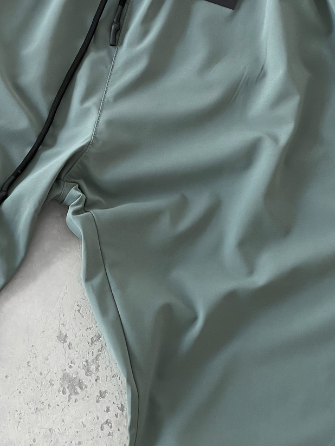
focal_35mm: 101
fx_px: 1303
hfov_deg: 14.5
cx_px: 19
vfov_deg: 19.0
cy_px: 16
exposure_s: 1/120
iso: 80
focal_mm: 6
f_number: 2
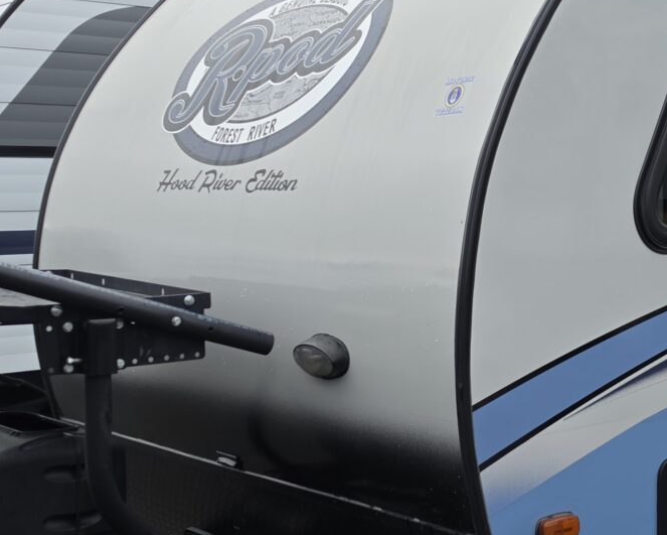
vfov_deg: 23.5
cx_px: 611
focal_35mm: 65
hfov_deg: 28.0
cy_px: 262
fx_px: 1284
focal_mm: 6.5
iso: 40
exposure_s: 1/180
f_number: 1.4
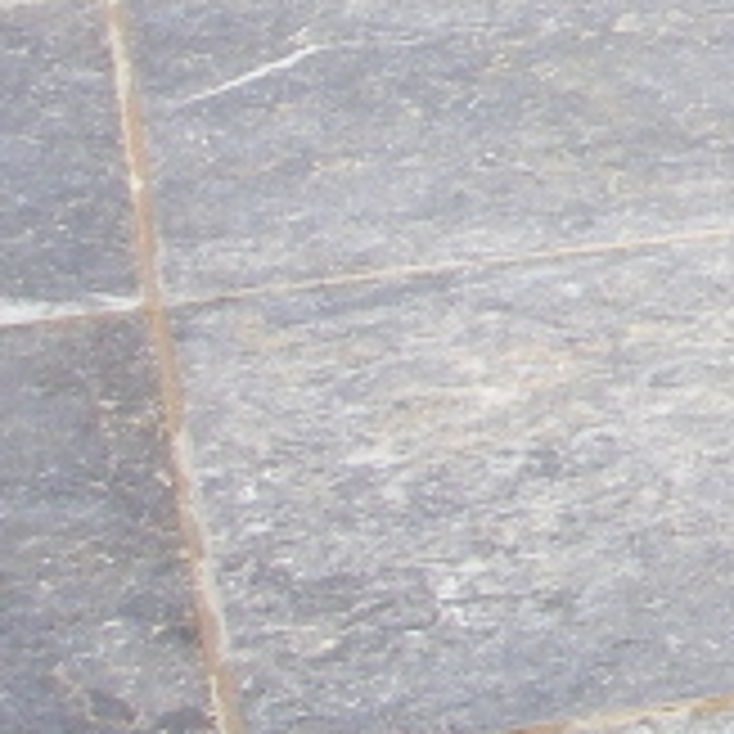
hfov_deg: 7.3
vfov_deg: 8.0
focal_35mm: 211
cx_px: 2265
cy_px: -581
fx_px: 5062
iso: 160
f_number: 3.3
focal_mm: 6.3
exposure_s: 1/160
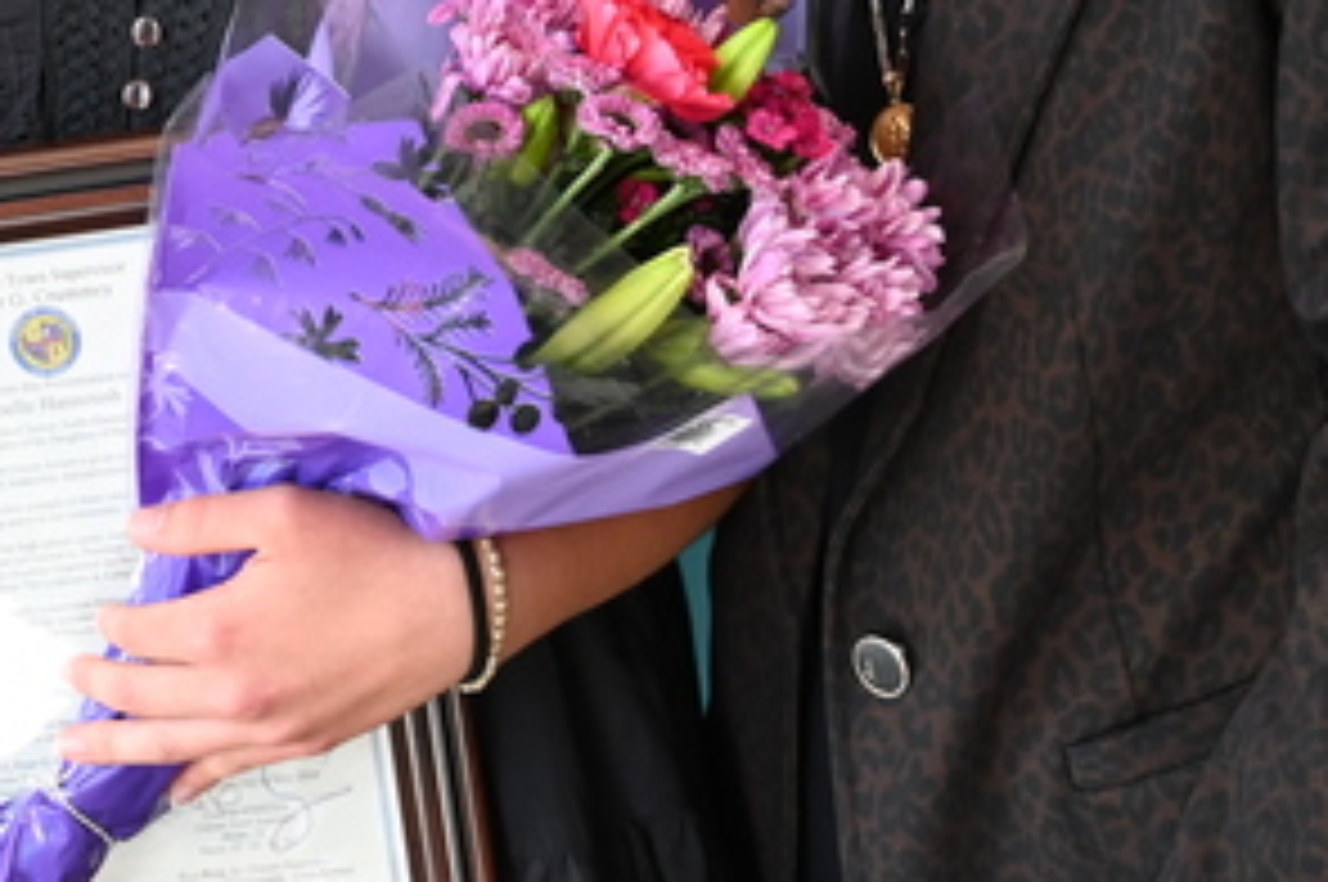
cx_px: 81
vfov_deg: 11.3
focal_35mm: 120
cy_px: -88
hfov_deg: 16.8
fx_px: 4412
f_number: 4
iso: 1800
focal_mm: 34.5
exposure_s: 1/125
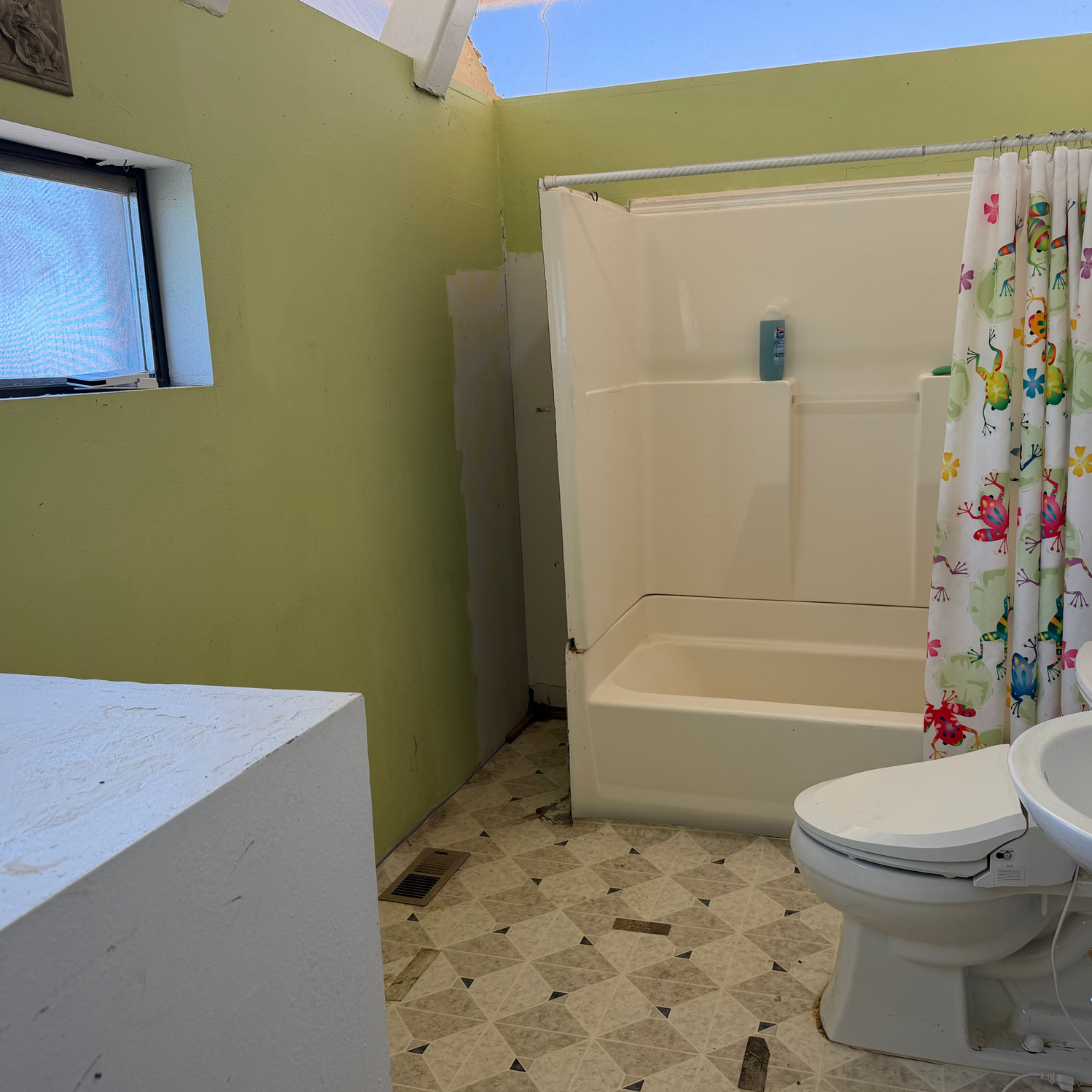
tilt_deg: -11.4
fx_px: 1035
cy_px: 542
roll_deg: +2.4
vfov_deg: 55.6
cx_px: 604
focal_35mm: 29
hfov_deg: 55.5
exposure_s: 1/181
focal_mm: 6.76
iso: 80
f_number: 1.78
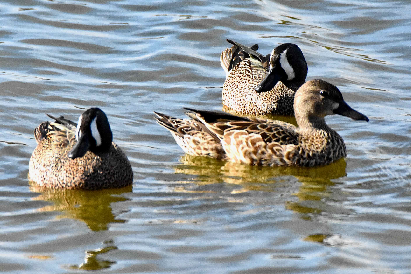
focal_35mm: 900
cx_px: 206
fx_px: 10275
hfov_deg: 2.3
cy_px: 137
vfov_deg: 1.5
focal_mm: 600
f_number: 10
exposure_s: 1/6400
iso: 5000
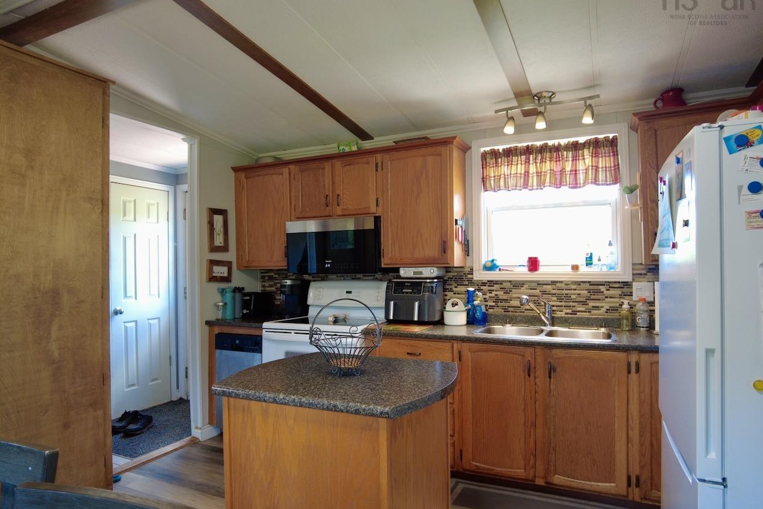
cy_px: 255
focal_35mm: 21
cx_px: 380
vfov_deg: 59.5
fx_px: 445
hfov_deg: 81.2
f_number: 1.8
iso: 100
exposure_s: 1/15
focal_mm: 4.4
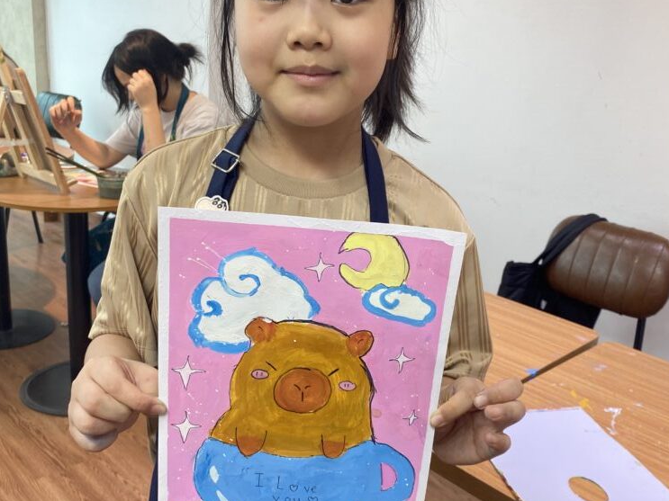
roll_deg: -3.4
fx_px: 676
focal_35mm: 35
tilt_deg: -18.9
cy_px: 272
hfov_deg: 52.6
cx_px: 337
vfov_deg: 40.7
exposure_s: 1/100
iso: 80
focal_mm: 4.25
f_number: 1.8
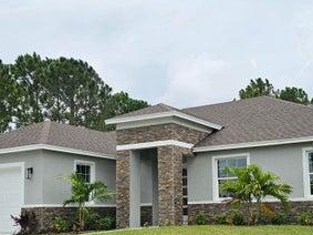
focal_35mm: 52
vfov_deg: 27.6
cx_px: 196
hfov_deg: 36.6
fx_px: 470
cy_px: 176
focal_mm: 6.3
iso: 10
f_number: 1.7
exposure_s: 1/1614
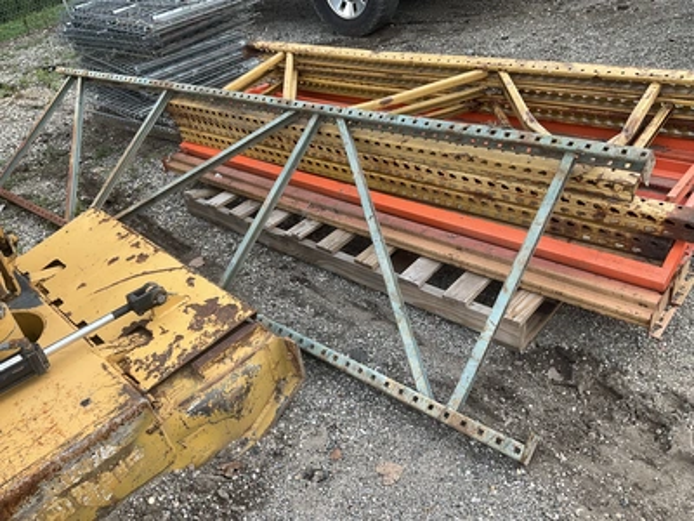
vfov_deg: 48.2
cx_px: 347
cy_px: 260
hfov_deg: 61.7
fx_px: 581
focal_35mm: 29
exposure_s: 1/165
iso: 20
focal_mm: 3
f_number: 1.8
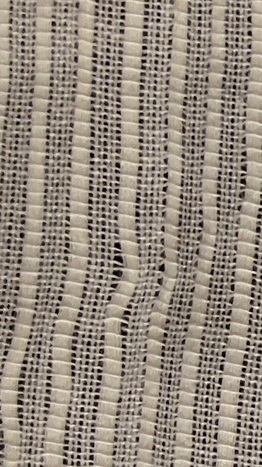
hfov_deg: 6.8
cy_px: 643
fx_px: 1730
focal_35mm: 140
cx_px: 1037
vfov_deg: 14.6
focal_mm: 2.78
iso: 80
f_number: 2
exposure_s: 1/100
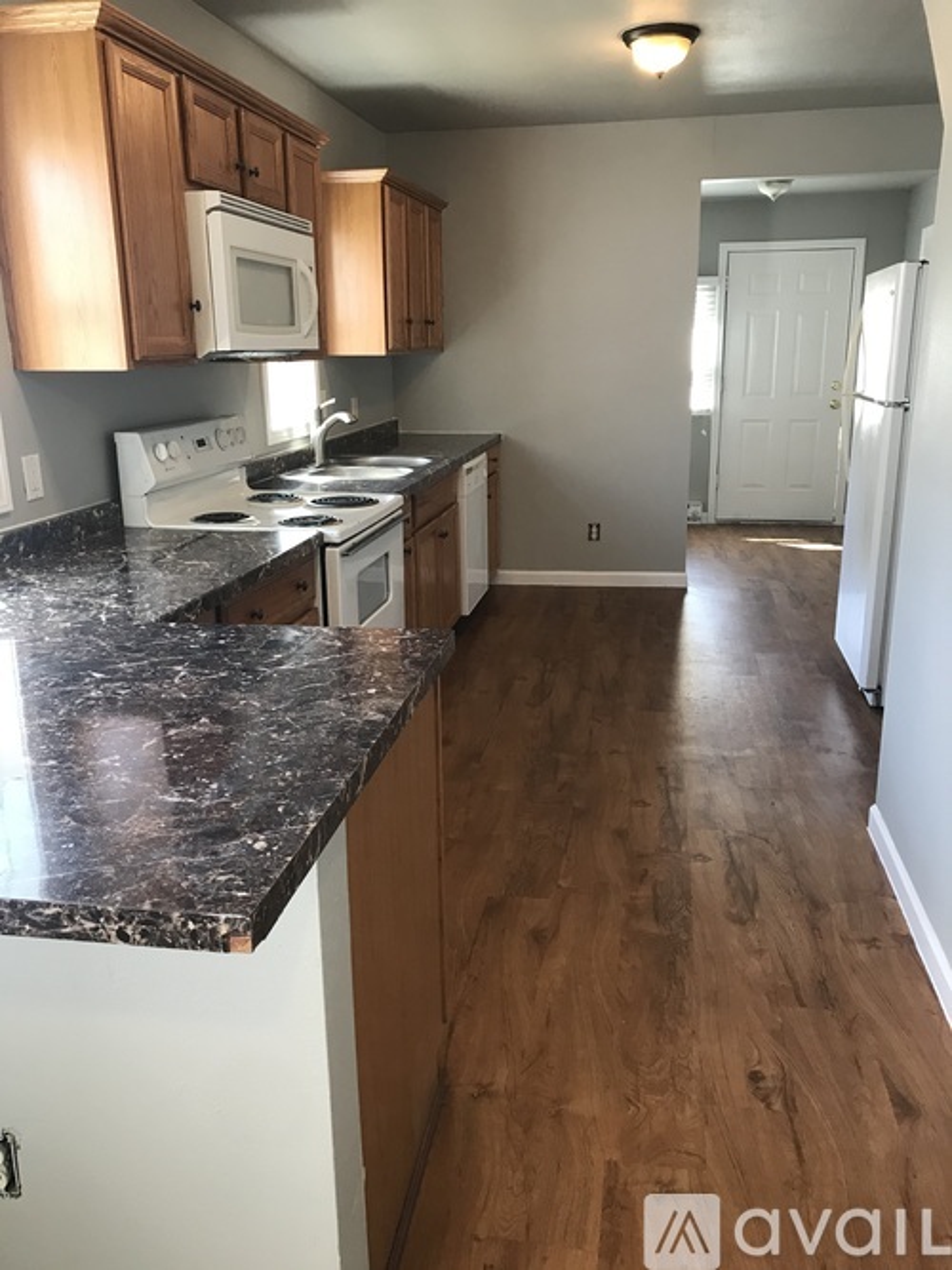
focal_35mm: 28
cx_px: 476
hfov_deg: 49.7
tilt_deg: -14.6
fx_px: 1027
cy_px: 635
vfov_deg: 63.5
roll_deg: +1.4
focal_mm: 3.99
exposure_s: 1/24
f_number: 1.8
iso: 40
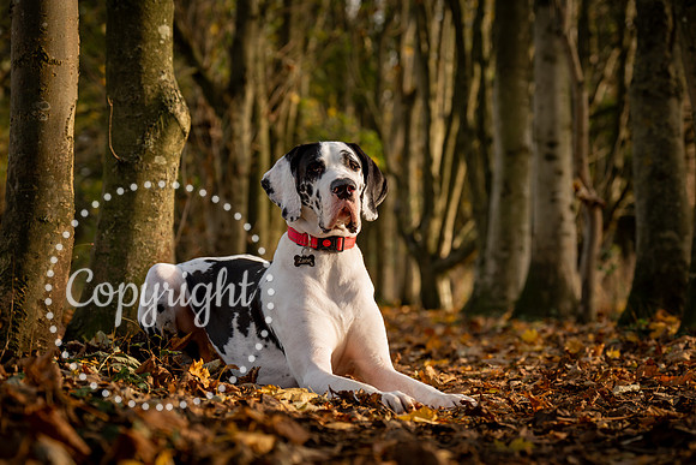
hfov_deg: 23.6
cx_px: 348
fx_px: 1663
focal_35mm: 86
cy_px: 232
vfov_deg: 15.9
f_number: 4
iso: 100
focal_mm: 86
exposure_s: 1/320
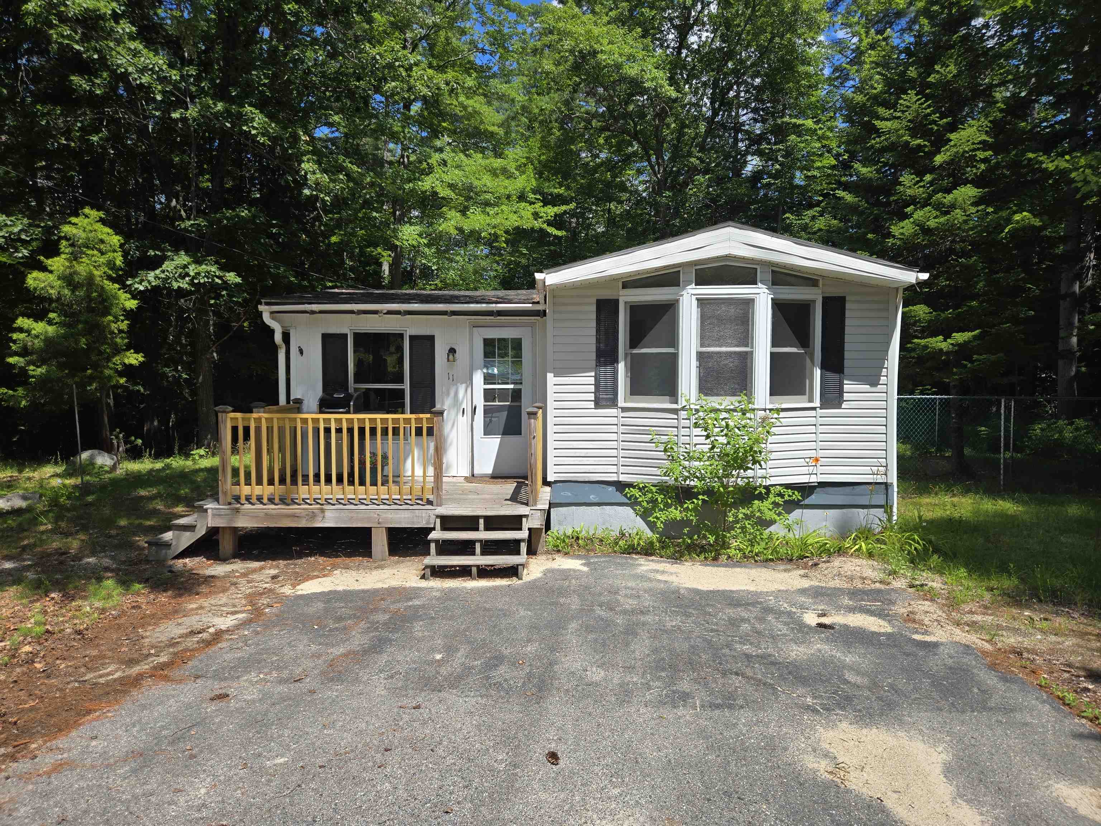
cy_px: 413
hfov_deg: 73.9
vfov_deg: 58.9
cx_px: 550
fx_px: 732
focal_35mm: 23
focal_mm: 5.4
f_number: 1.8
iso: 25
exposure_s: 1/1354
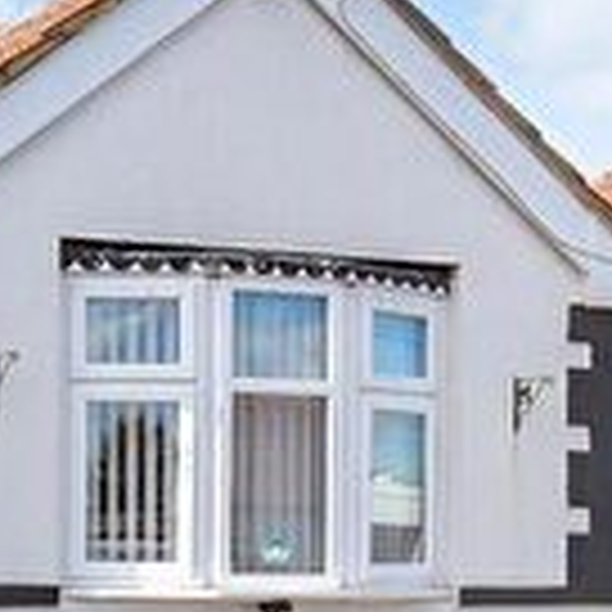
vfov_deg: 20.6
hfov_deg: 19.9
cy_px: 493
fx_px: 1660
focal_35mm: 83
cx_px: -68
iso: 400
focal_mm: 13
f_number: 7.1
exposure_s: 1/800
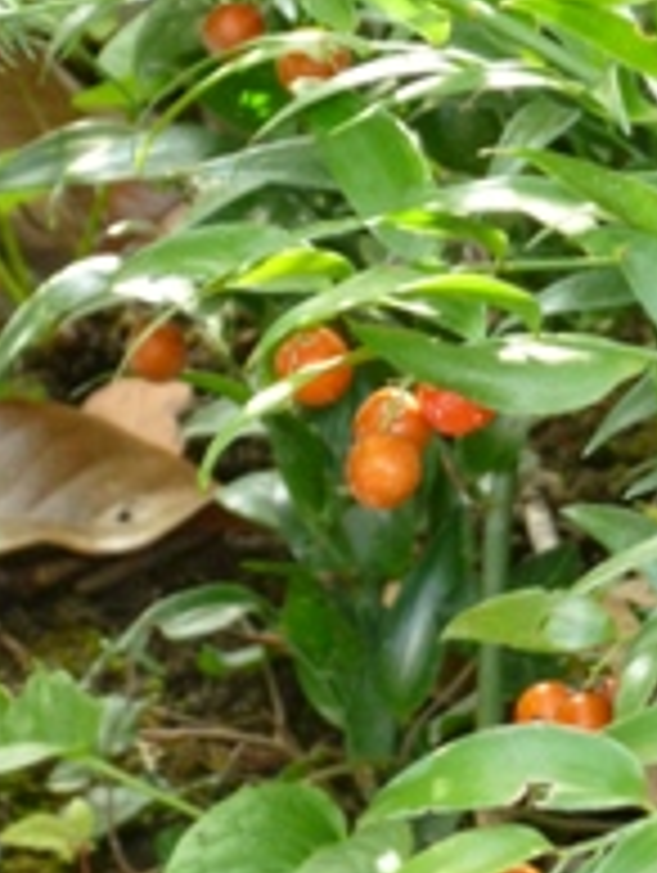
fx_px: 11641
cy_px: 500
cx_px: 369
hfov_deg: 3.2
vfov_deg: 4.3
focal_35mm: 461
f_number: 5.9
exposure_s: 1/40
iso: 400
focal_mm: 40
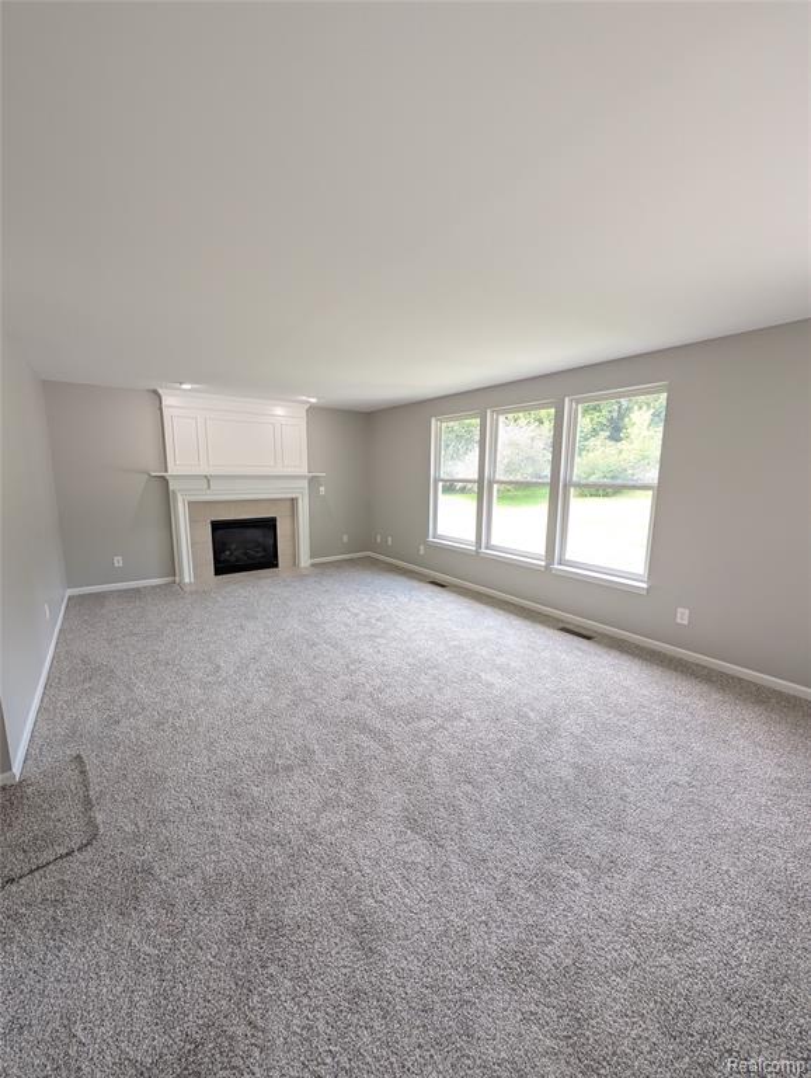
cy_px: 539
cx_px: 406
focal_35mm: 12
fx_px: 374
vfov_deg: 110.5
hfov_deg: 94.6
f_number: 1.7
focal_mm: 2.02
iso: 104
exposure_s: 1/120
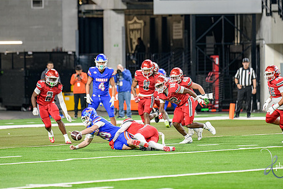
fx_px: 2194
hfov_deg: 7.4
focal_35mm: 279
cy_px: 74
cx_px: 147
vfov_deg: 4.9
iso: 1000
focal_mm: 220
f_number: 2.8
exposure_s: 1/400
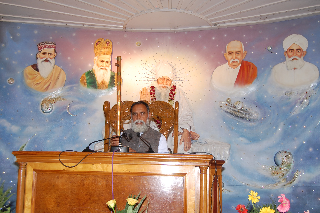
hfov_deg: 45.5
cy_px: 116
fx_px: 382
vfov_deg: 31.1
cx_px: 163
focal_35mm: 43
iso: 200
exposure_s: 1/125
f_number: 6.3
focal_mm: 24
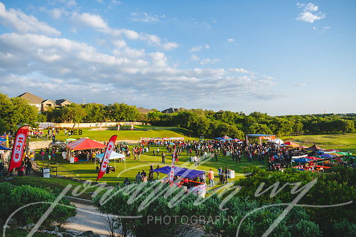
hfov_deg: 73.7
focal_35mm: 24
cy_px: 118
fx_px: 237
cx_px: 178
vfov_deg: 53.2
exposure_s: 1/160
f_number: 3.5
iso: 64
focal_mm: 24
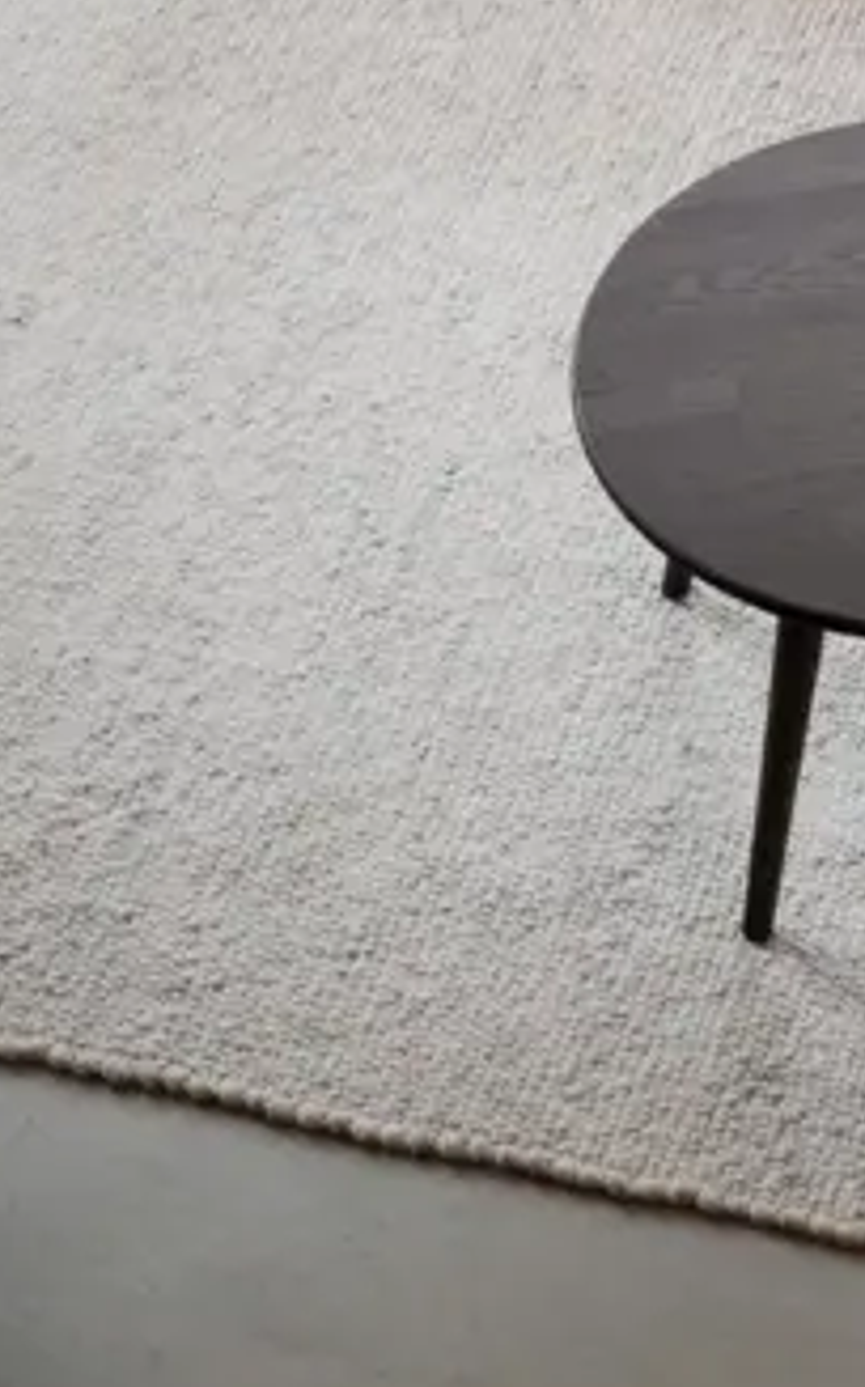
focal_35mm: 147
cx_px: 982
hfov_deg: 8.8
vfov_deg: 13.8
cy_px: -246
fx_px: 5552
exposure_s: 1/80
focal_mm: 59
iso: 500
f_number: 4
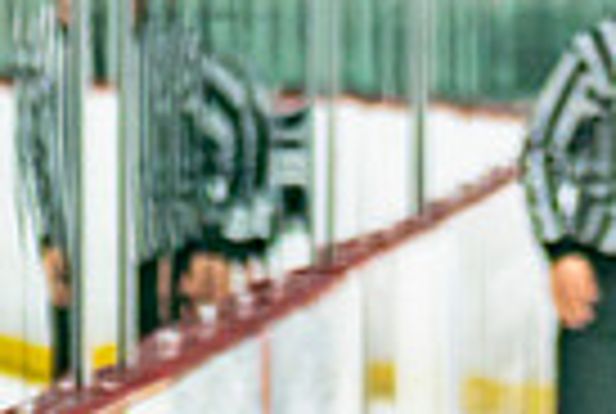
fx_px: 14507
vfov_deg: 1.6
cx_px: 1533
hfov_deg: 2.4
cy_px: 869
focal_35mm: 846
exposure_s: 1/640
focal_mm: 102
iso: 320
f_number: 2.8
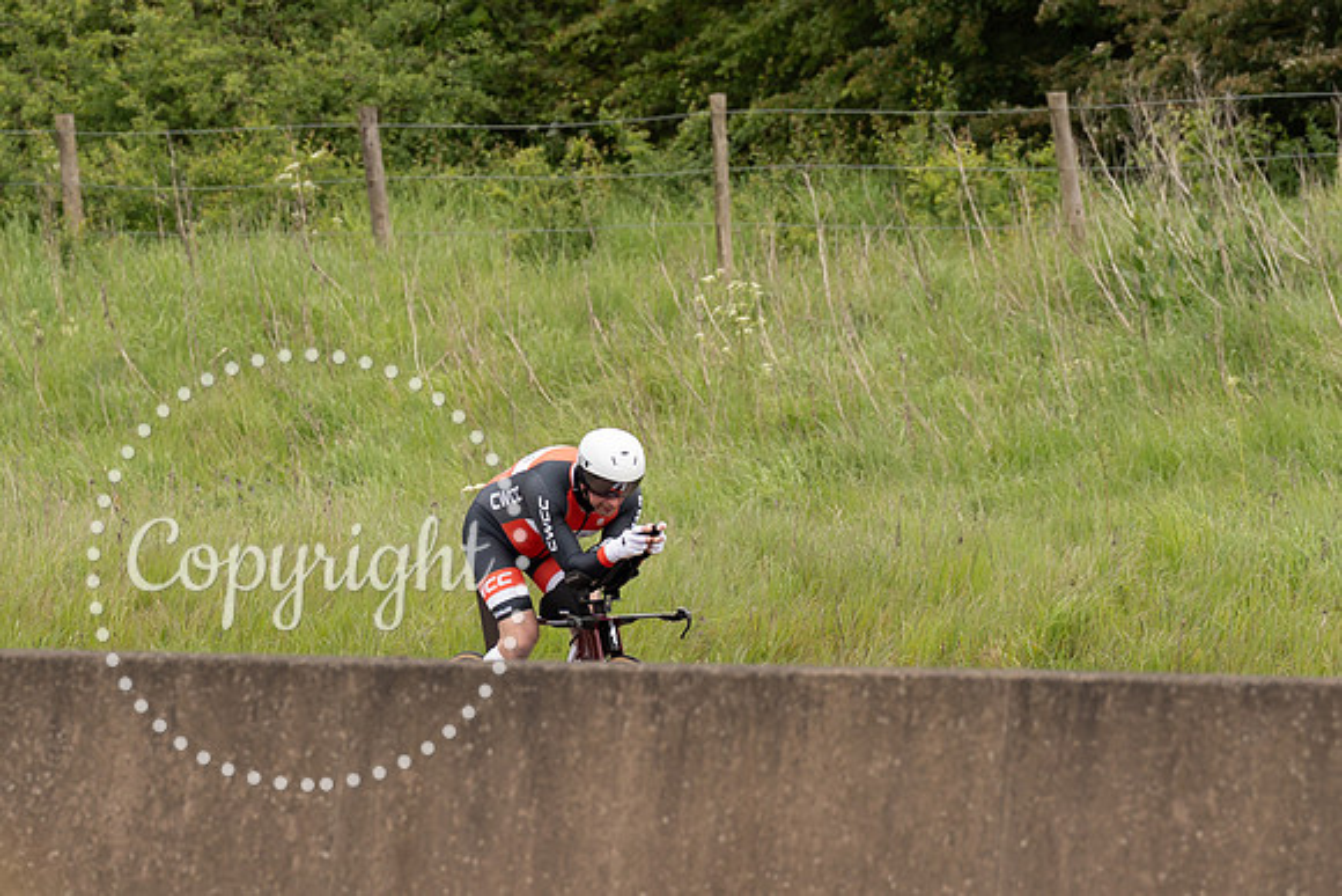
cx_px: 557
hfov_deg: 4.4
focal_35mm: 467
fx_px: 17402
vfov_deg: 2.9
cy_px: 459
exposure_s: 1/1000
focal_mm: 188
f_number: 4
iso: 250
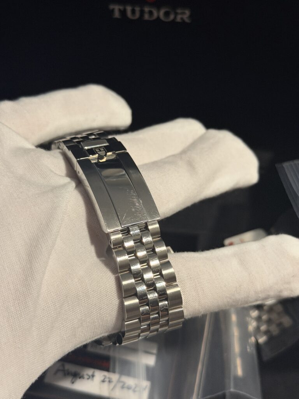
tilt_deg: -56.6
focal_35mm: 48
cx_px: 150
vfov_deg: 39.7
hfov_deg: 30.3
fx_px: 553
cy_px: 200
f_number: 1.78
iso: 250
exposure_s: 1/40
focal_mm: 6.76
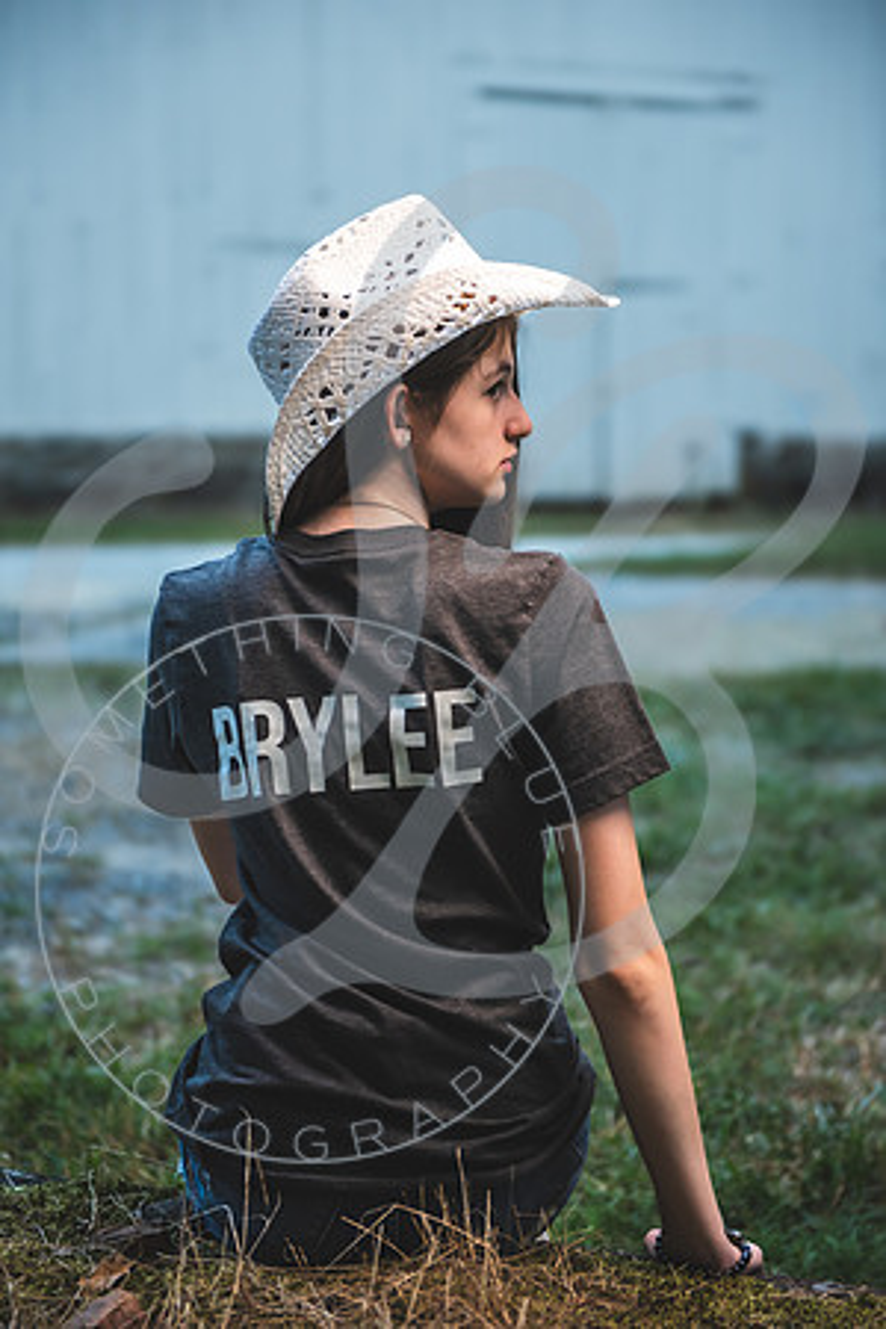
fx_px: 2584
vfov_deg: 28.8
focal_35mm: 70
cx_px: 443
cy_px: 664
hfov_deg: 19.5
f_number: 2.8
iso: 500
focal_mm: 70
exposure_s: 1/500
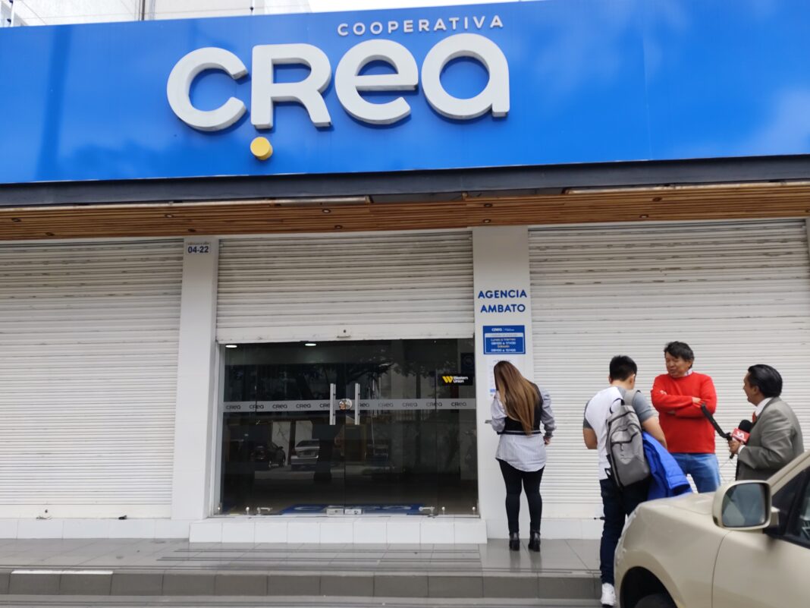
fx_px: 702
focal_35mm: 30
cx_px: 405
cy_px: 304
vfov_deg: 46.8
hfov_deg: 60.0
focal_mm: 6.19
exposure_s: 1/469
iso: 50
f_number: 1.65
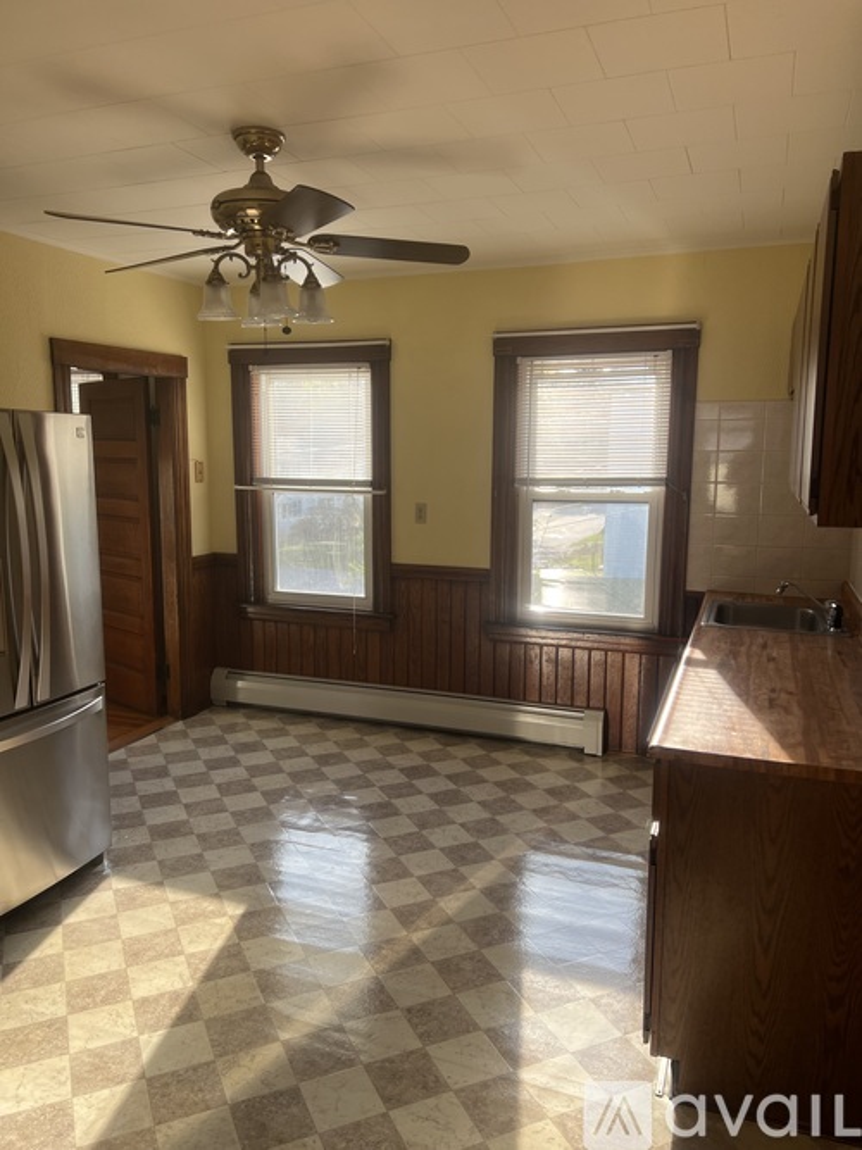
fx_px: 864
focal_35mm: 26
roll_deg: +0.4
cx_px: 431
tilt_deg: -8.8
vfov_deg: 67.3
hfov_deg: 53.0
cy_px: 575
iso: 40
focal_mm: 5.7
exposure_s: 1/214
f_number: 1.5
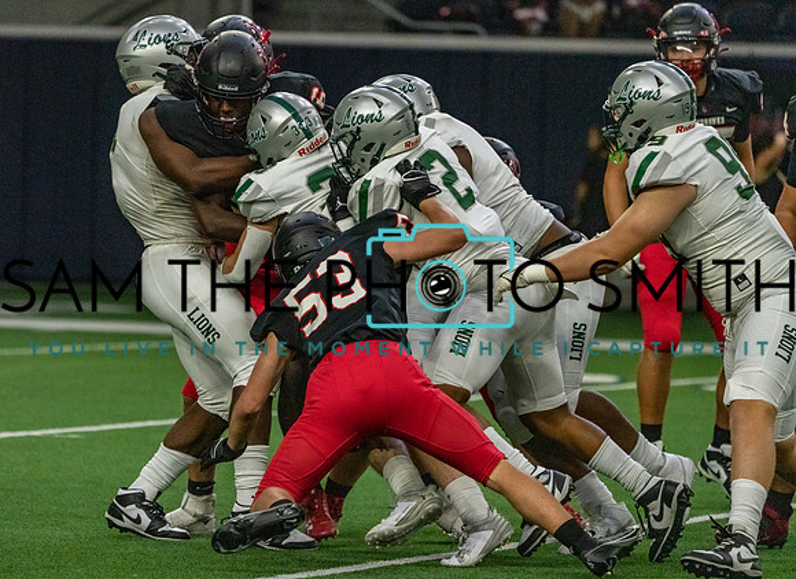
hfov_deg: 6.0
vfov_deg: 4.4
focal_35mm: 335
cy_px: 298
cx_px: 348
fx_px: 7617
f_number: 5.6
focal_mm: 306
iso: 10000
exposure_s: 1/1250
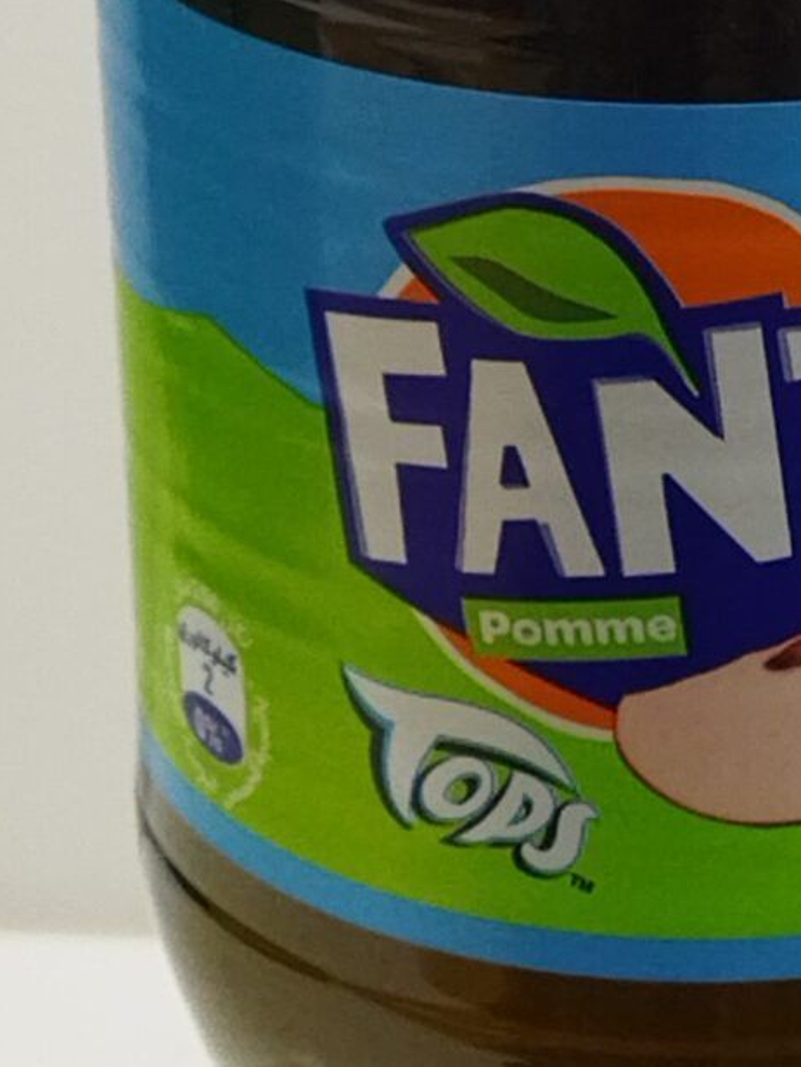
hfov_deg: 13.1
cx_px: 770
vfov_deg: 17.5
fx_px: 3454
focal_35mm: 112
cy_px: 389
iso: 107
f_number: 1.79
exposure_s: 1/100
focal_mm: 4.71
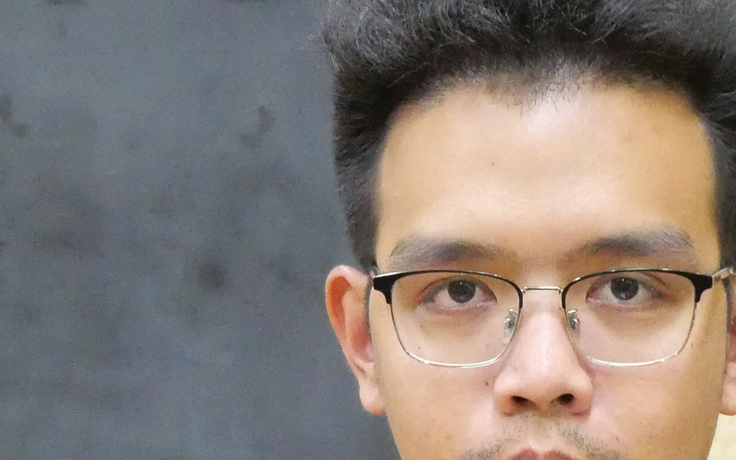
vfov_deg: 9.2
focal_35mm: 138
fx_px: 2768
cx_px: 591
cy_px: 726
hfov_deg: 15.1
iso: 6400
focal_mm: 18
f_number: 5.6
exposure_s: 1/30
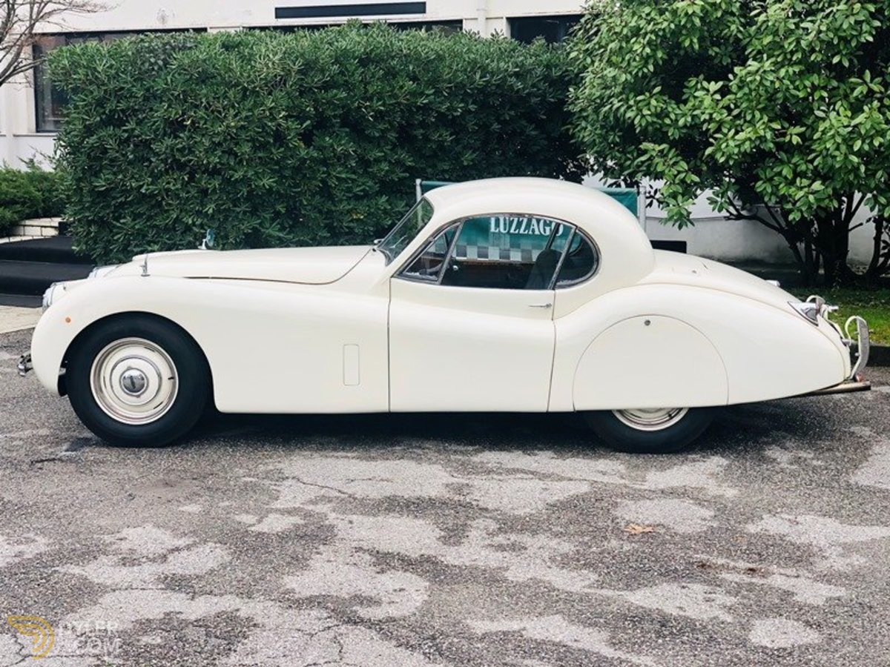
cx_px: 445
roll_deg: +0.6
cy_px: 334
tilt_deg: -9.0
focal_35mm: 52
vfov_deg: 28.0
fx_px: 1337
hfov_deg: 36.8
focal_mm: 6
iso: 25
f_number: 2.4
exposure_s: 1/120
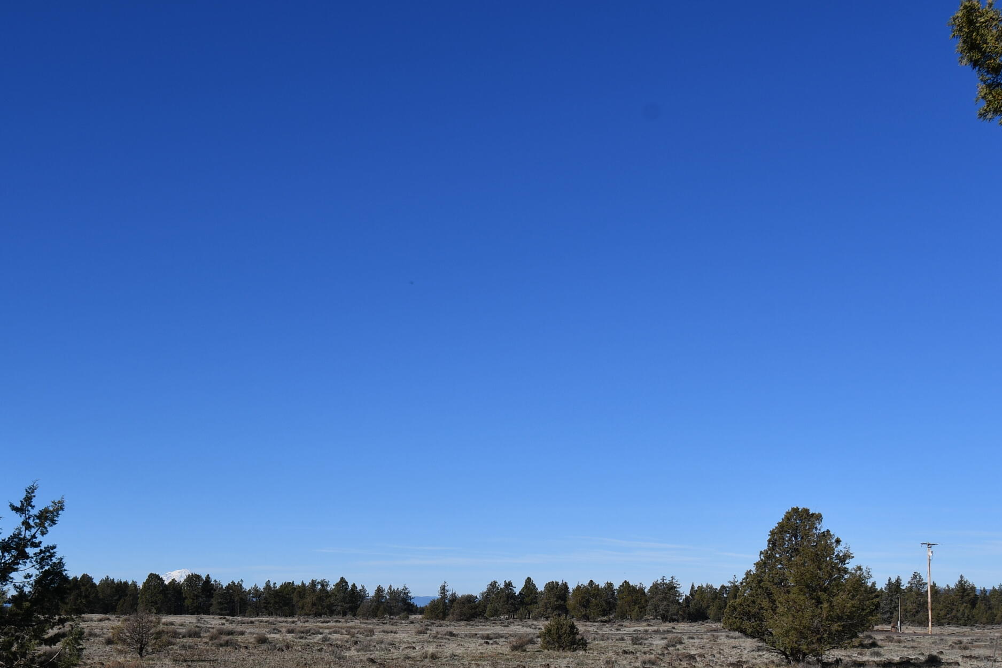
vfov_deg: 27.7
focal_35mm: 48
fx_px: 1336
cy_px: 495
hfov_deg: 40.9
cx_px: 383
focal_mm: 20
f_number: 10
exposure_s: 1/400
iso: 100
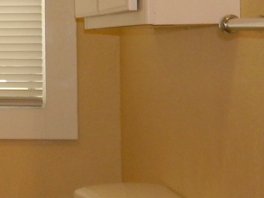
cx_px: -166
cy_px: 46
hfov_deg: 15.8
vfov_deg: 13.3
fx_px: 846
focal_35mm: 111
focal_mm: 5
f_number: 3.5
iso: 200
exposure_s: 1/88
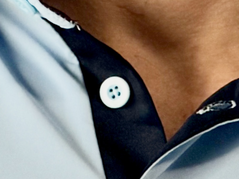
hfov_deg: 3.2
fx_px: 4342
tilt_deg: +6.9
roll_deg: -2.6
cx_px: 149
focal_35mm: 629
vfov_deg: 2.3
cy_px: -347
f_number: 2.8
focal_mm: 16.89
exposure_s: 1/120
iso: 125
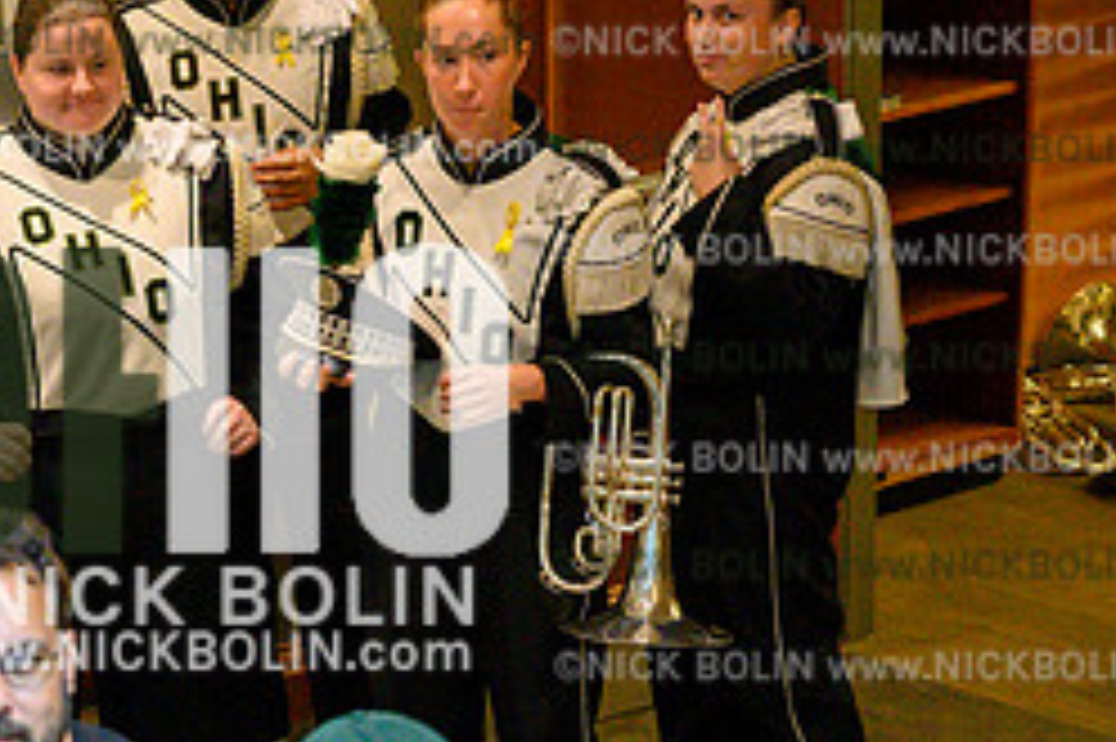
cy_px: 459
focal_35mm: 152
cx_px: 189
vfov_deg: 9.0
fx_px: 4709
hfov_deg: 13.4
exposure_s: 1/800
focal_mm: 65
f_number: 4
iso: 6400
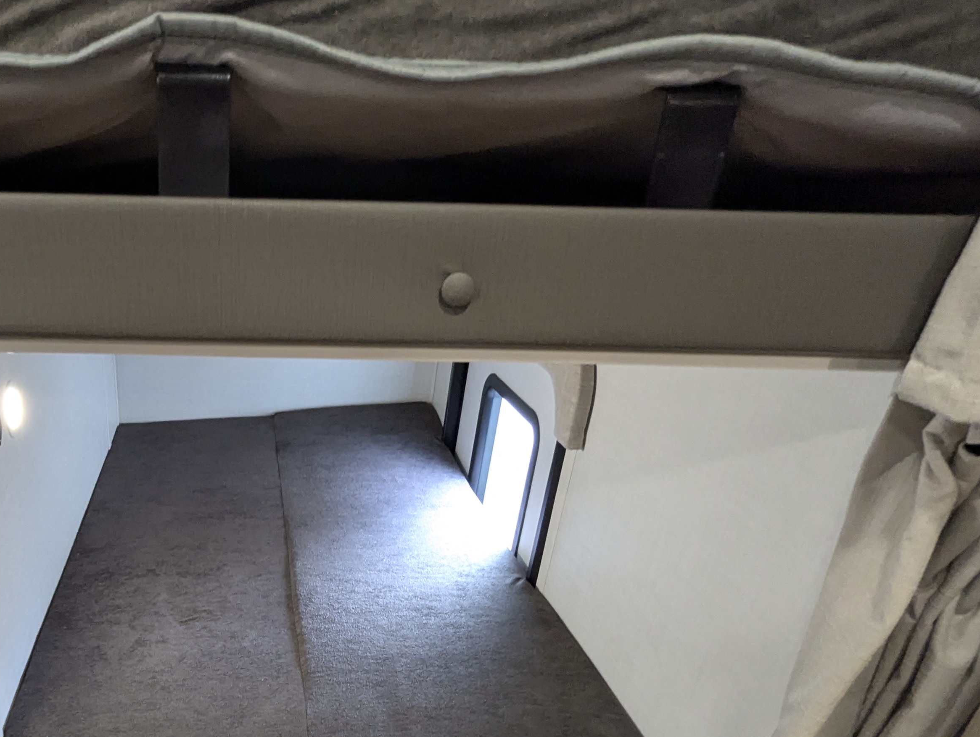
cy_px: 588
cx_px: 247
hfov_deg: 60.0
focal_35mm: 28
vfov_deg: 47.2
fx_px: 794
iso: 298
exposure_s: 1/75.8
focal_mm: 2.35
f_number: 2.2
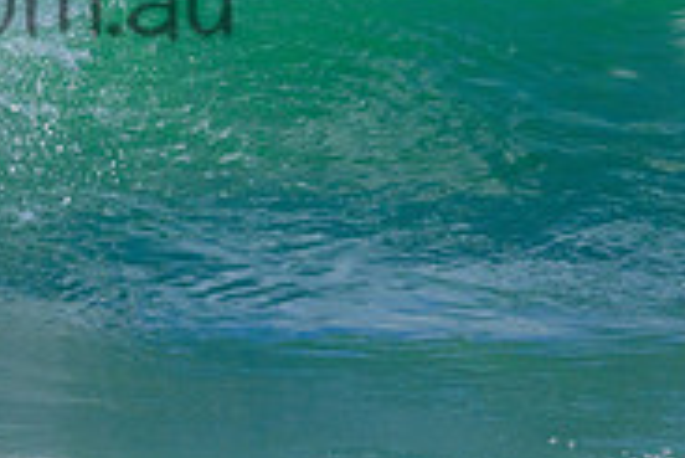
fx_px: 48005
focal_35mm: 2521
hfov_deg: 0.8
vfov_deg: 0.5
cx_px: -160
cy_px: -50
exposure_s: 1/2000
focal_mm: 800
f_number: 11
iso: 1100
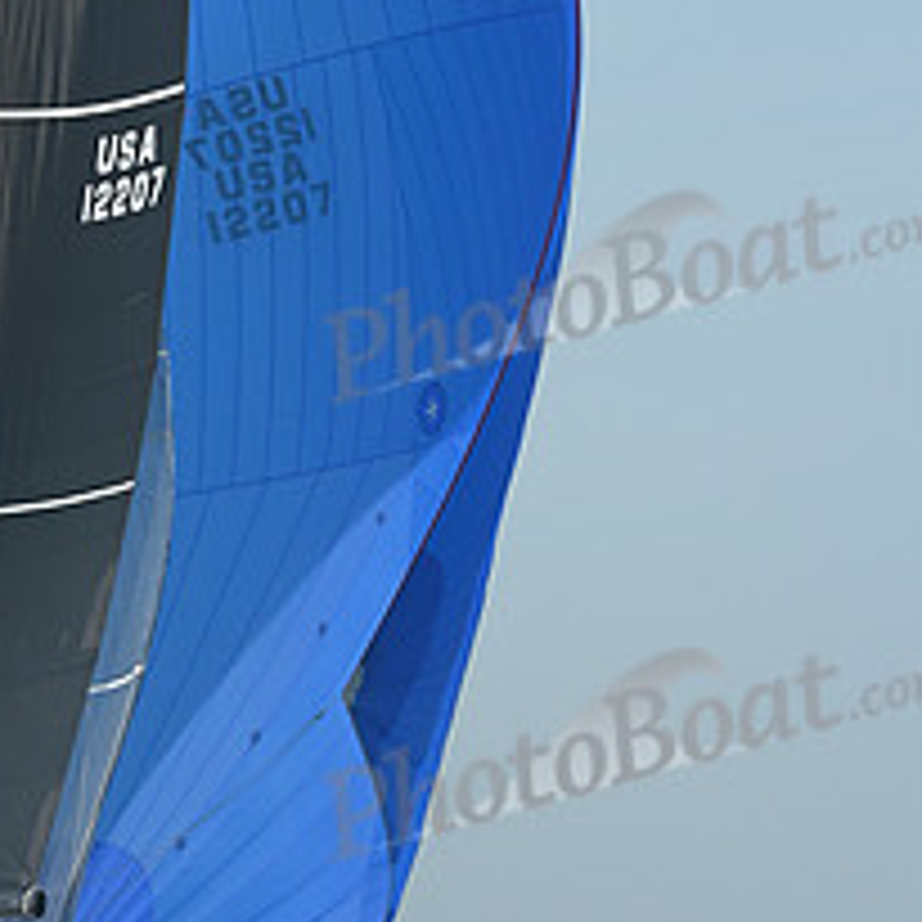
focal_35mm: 168
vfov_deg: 10.4
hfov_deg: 10.4
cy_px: 117
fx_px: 5063
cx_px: 92
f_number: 7.1
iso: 320
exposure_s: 1/1250
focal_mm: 70
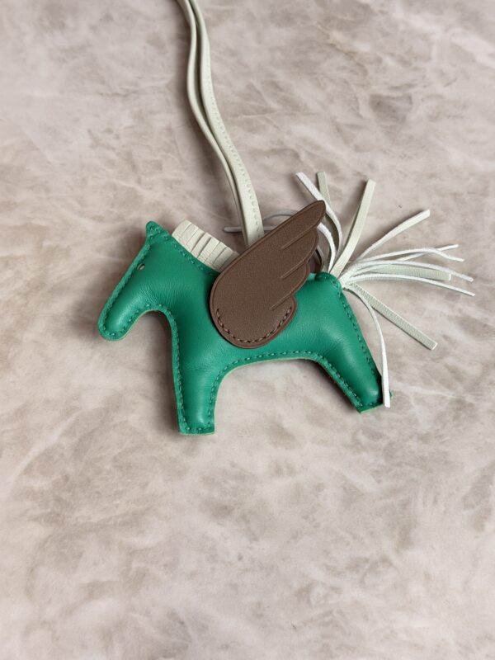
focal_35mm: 48
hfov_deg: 30.3
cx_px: 248
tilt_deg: -70.2
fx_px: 915
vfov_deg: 39.7
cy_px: 330
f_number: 1.78
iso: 64
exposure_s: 1/120
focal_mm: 6.76
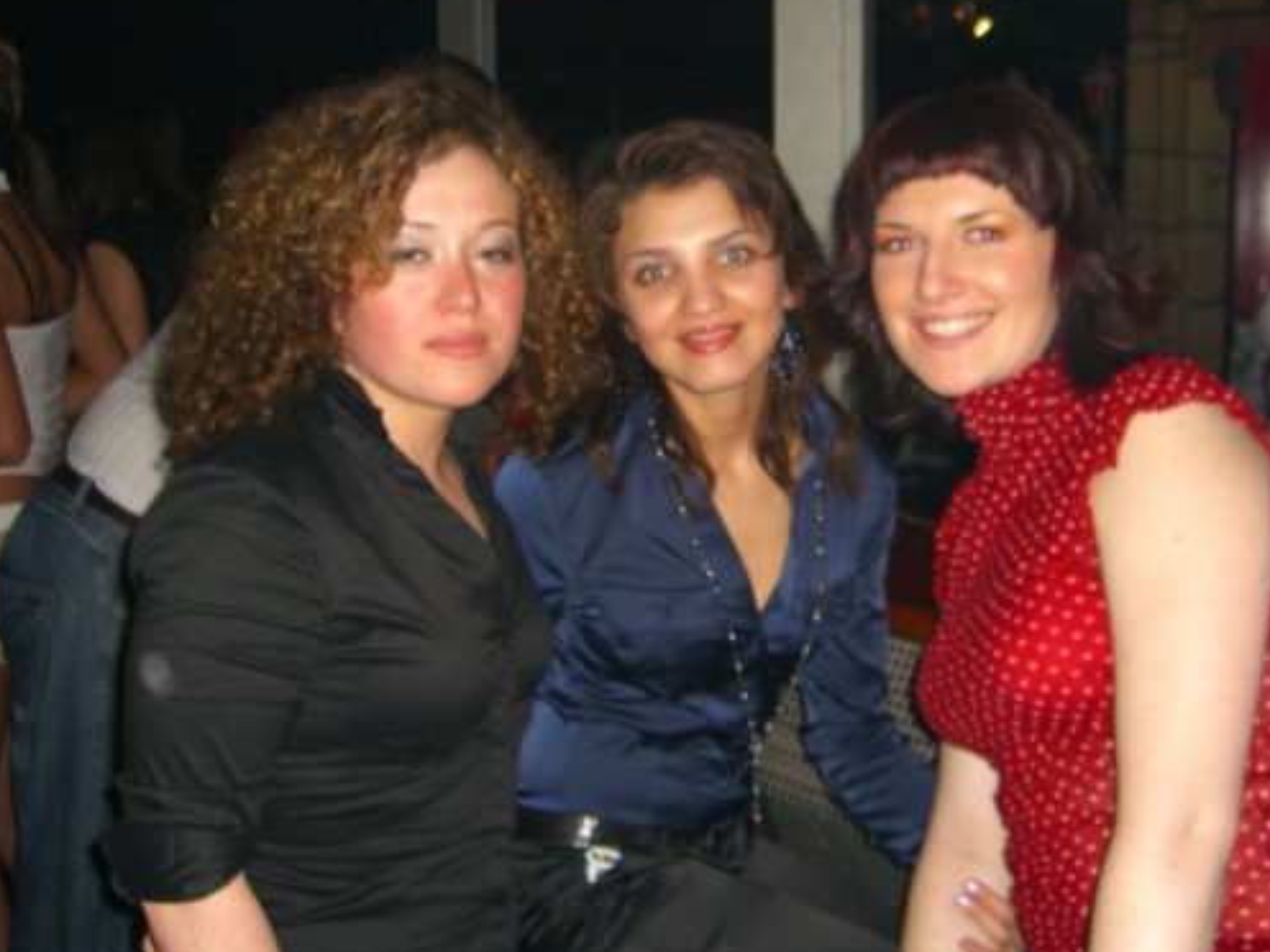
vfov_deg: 31.5
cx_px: 696
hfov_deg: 41.2
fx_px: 1688
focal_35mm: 46
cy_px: 458
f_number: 2.8
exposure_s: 1/60
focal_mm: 7.9
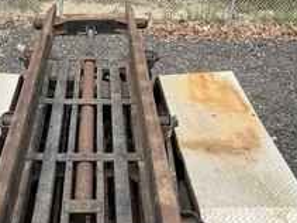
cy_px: 179
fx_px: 472
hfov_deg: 34.6
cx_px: 97
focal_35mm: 55
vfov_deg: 26.0
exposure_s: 1/883
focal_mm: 3
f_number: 1.8
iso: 25
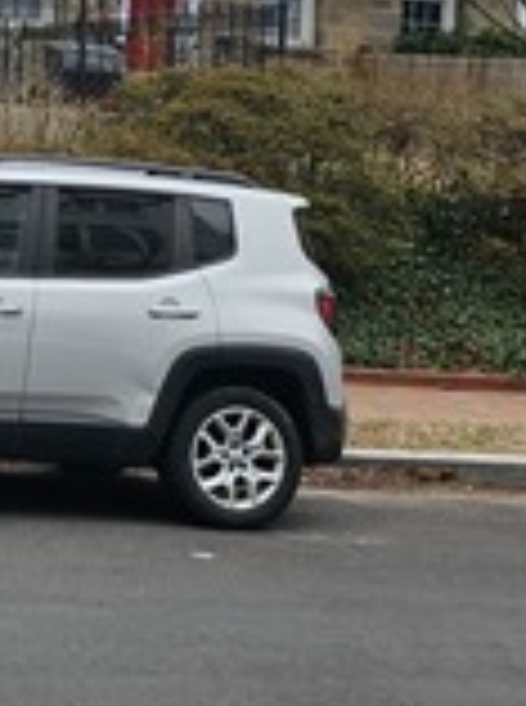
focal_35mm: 98
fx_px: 1994
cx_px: -360
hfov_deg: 13.7
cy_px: -29
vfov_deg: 19.4
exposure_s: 1/306
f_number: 1.7
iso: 10
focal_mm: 6.3
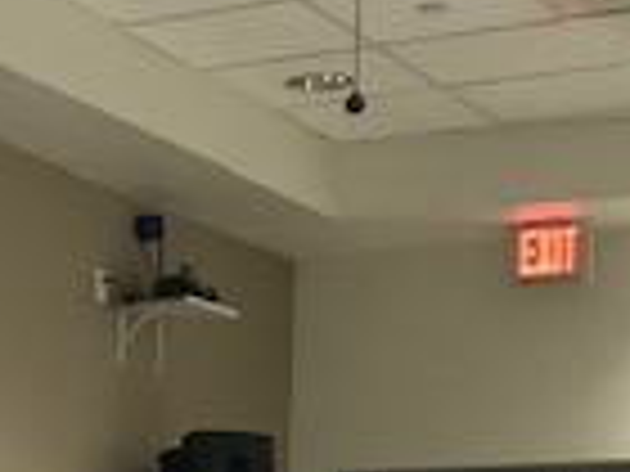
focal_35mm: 128
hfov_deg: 14.8
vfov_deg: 11.1
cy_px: 719
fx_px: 2330
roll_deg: -1.6
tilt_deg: -1.9
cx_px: -148
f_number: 1.8
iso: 40
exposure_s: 1/20
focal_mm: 3.99
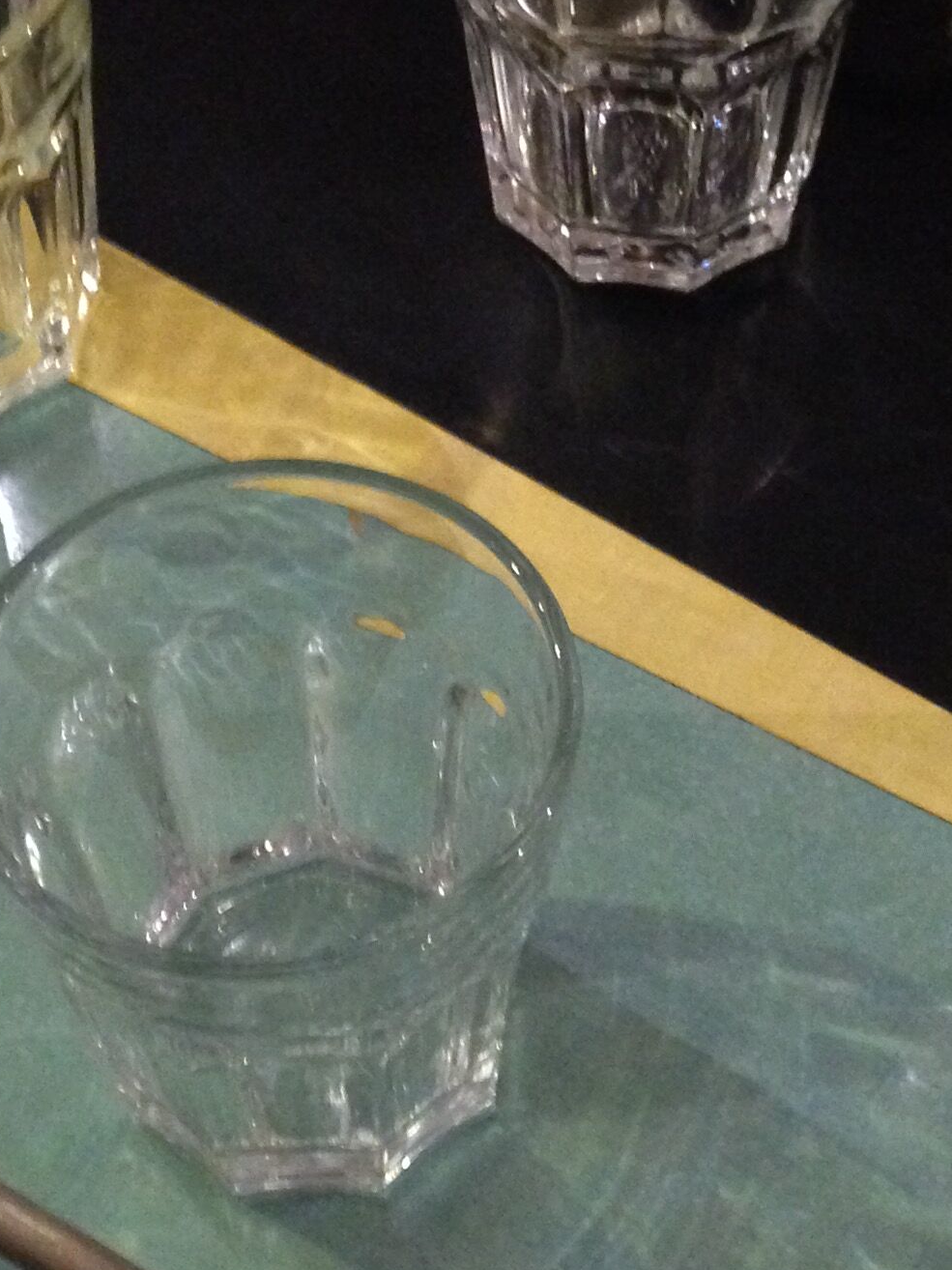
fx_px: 3008
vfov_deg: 23.8
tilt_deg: -55.4
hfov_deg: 17.9
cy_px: 738
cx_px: 643
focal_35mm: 82
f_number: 2.4
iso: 500
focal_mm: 4.12
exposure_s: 1/17
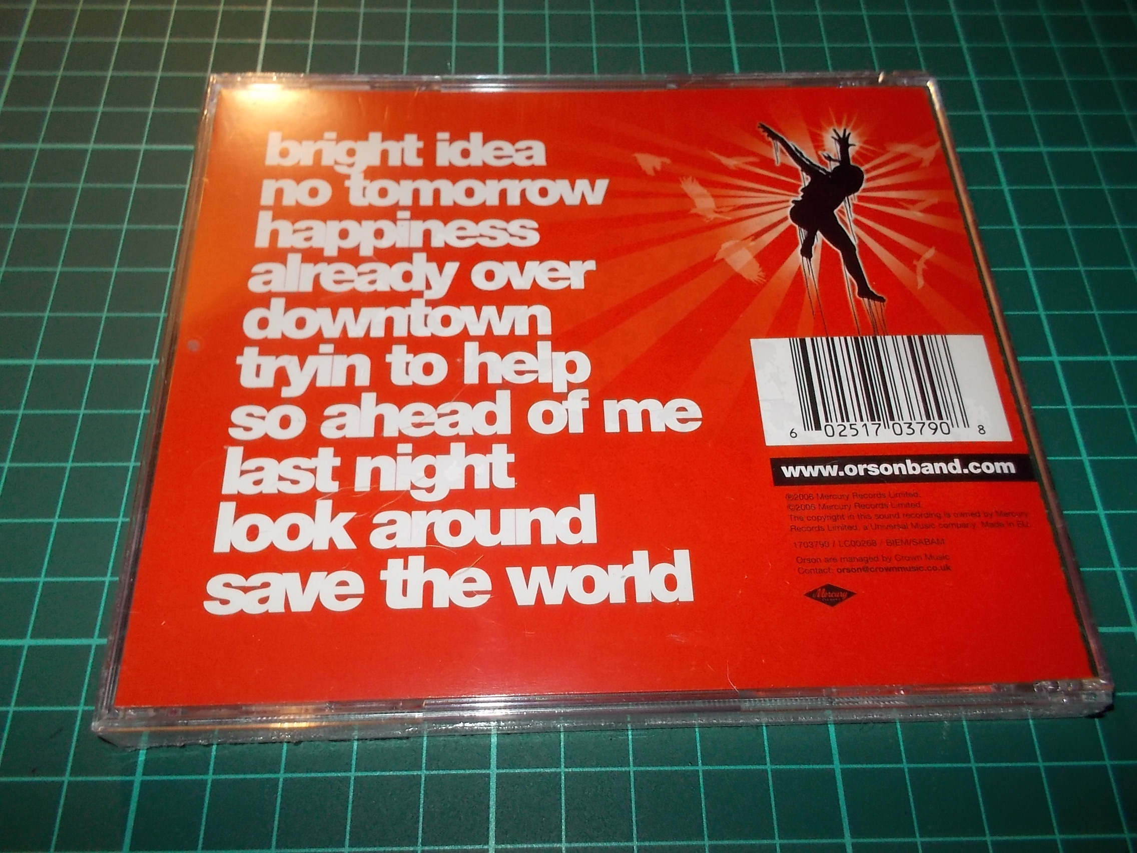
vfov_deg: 48.2
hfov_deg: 61.7
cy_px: 426
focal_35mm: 29
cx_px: 568
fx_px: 953
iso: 200
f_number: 3.3
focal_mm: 4.1
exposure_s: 1/30
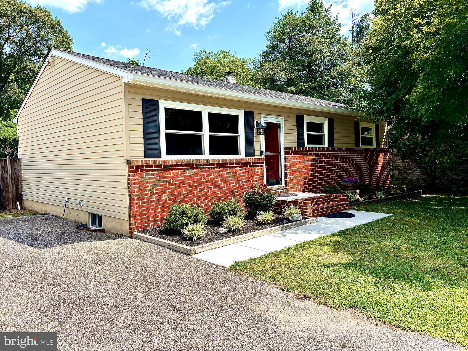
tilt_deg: -3.4
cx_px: 234
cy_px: 176
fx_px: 352
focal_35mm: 26
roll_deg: +1.9
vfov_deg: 53.1
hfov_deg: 67.3
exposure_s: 1/2193
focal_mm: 5.96
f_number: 1.6
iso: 50
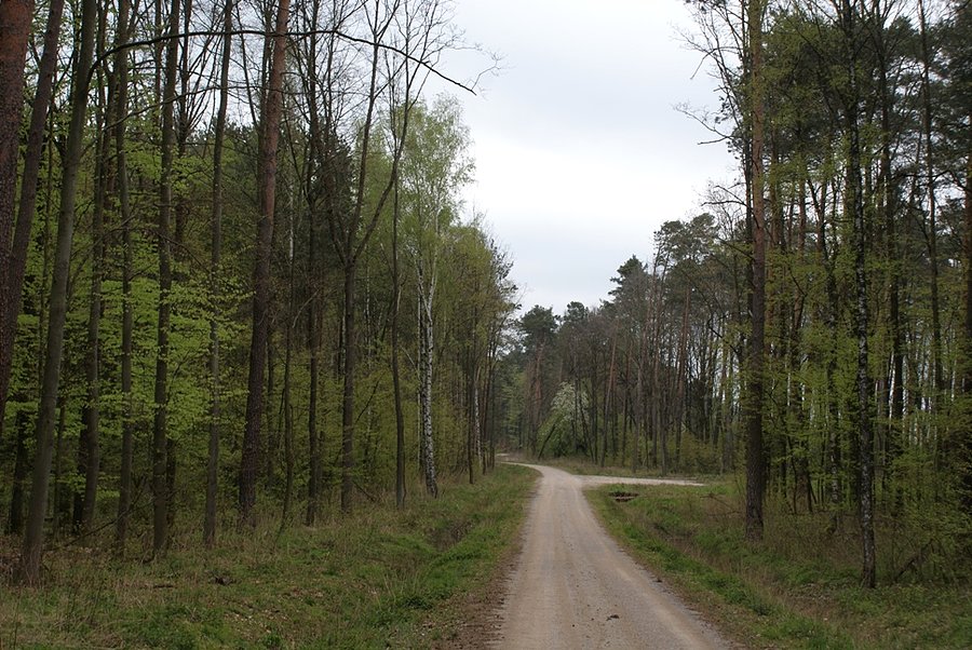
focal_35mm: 52
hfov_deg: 37.8
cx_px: 486
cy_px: 325
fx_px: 1419
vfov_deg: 25.8
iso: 100
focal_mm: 35
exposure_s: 1/125
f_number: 8
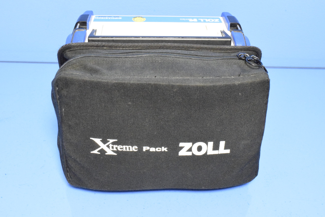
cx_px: 162
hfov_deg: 44.9
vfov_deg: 30.9
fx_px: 393
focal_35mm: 44
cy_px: 108
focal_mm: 29
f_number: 29
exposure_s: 1/30
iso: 12800
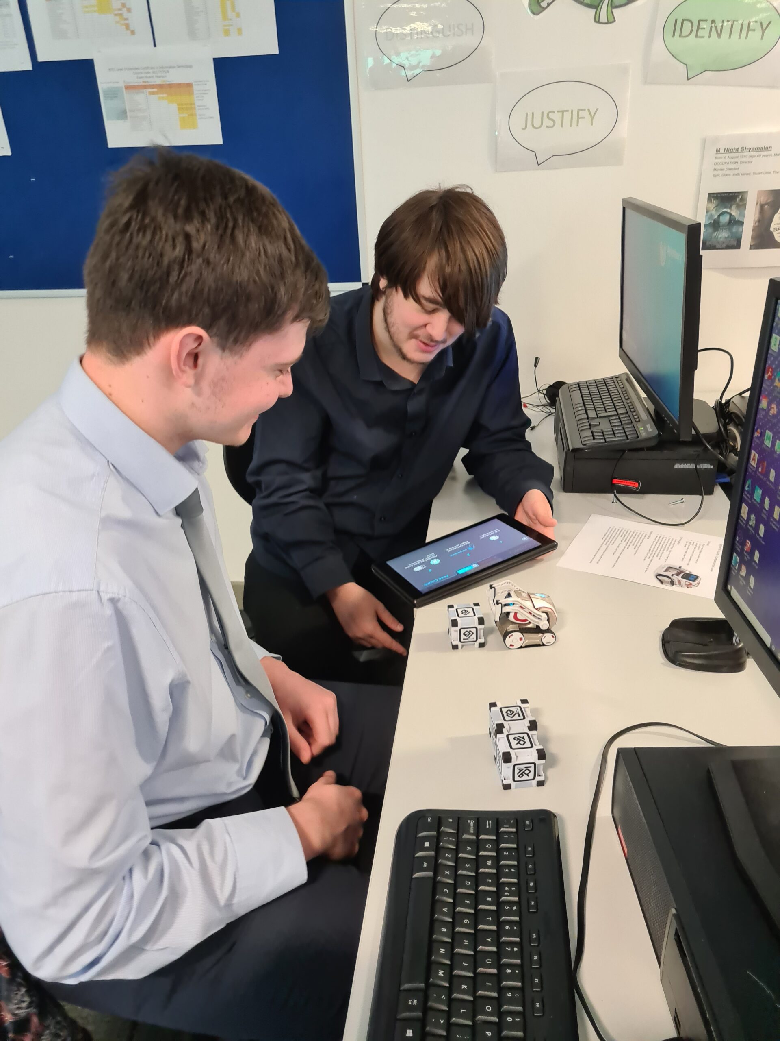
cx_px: 390
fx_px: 781
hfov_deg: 53.1
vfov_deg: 67.3
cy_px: 520
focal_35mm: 26
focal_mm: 5.4
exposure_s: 1/50
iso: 500
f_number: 1.8
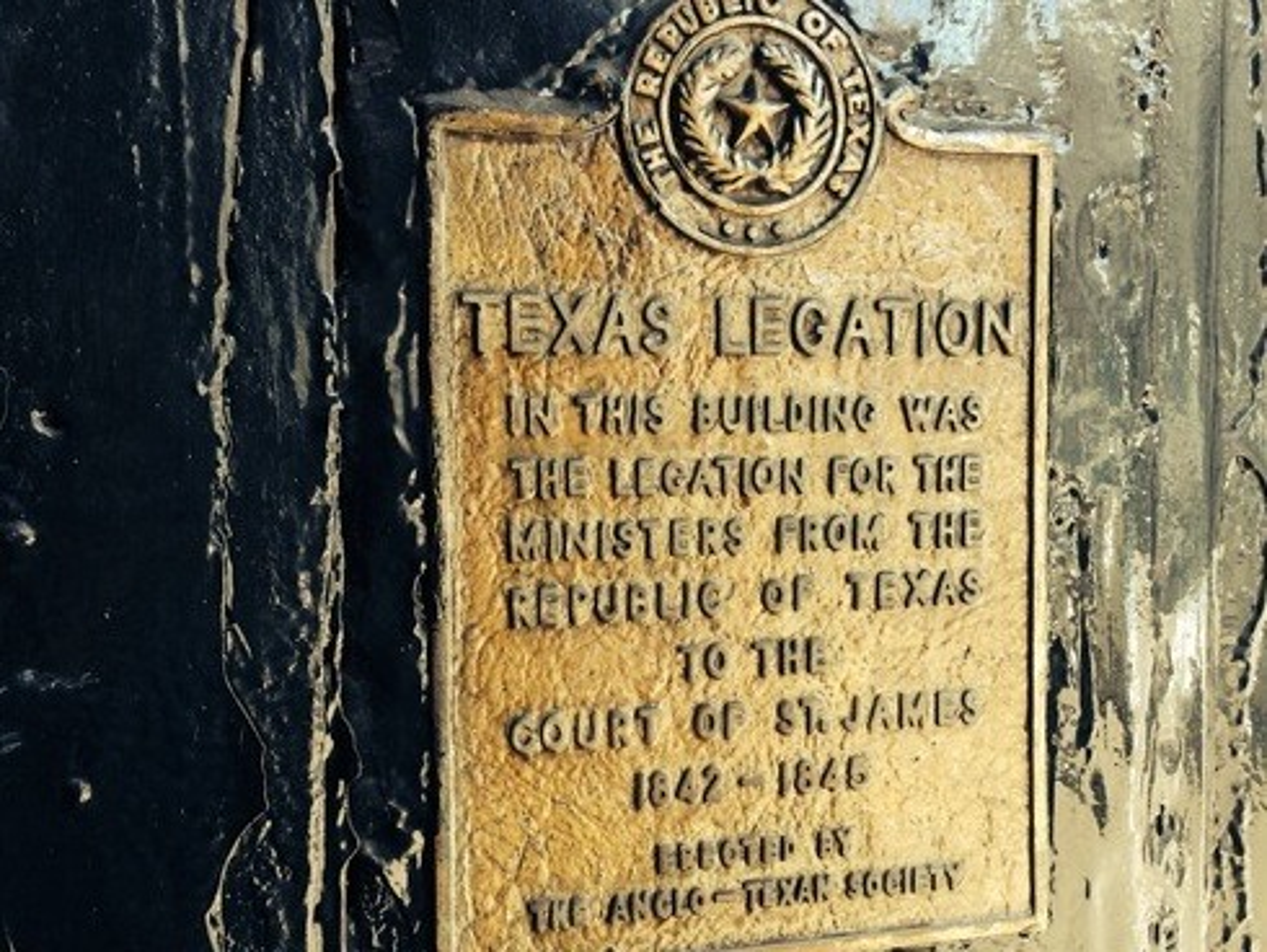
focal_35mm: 30
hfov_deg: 59.9
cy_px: 476
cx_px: 634
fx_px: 1099
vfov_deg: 46.8
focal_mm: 4.12
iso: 40
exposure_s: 1/30
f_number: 2.2
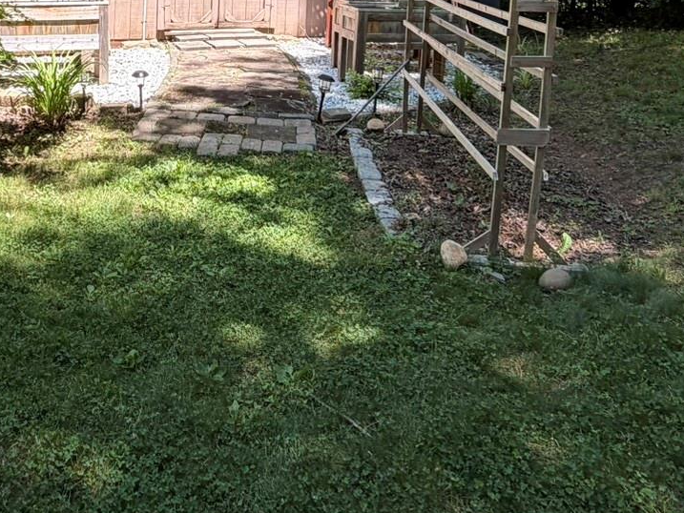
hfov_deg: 45.6
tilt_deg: -3.1
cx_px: 193
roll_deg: -3.5
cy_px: -27
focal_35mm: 40
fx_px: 791
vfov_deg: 32.4
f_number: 2.2
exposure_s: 1/217
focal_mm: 2.22
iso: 40
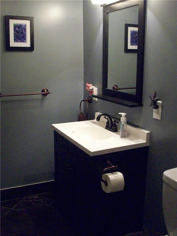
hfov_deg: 38.7
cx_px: 88
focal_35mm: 37
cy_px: 118
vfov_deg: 50.1
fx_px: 252
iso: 548
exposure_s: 1/45
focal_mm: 6.2
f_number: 2.8
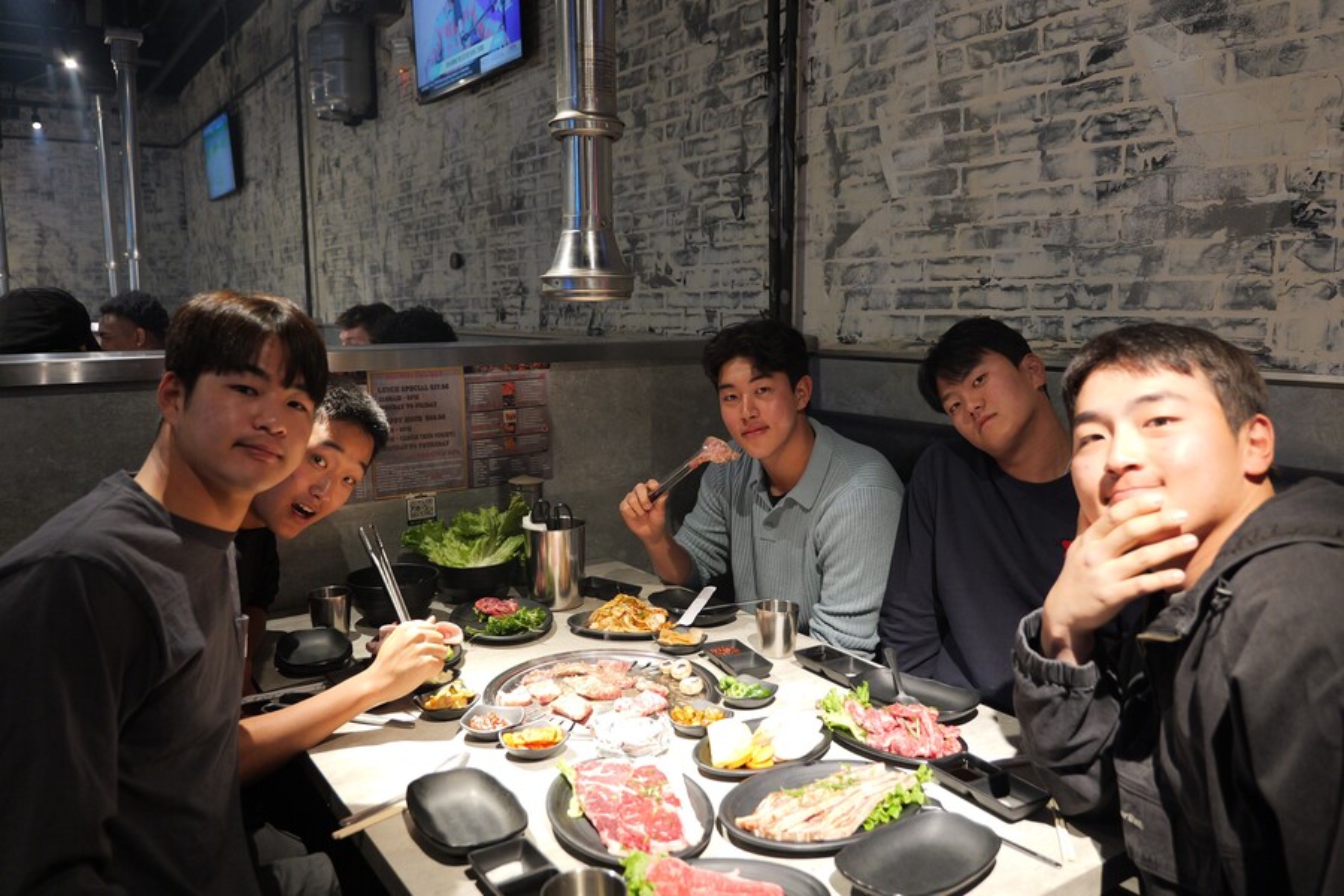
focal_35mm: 26
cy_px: 448
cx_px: 672
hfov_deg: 69.4
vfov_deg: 49.6
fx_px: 971
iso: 3200
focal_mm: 26
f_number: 4
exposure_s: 1/60
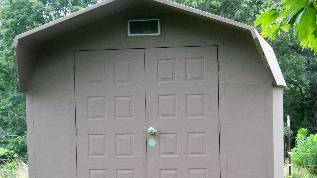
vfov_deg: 13.0
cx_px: 158
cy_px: 112
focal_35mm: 93
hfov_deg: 22.9
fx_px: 782
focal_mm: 15.1
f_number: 5.1
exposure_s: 1/80
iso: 100
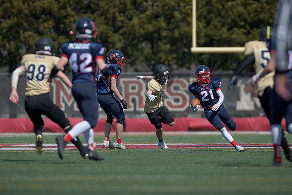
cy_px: 103
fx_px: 3229
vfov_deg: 3.5
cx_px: 198
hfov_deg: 5.2
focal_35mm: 398
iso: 64
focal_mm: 200
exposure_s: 1/3200
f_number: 2
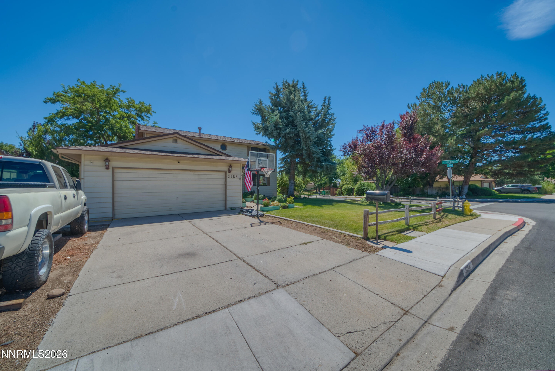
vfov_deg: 90.1
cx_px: 278
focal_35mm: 12
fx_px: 185
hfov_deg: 112.6
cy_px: 186
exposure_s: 1/100
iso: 200
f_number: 8
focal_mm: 12
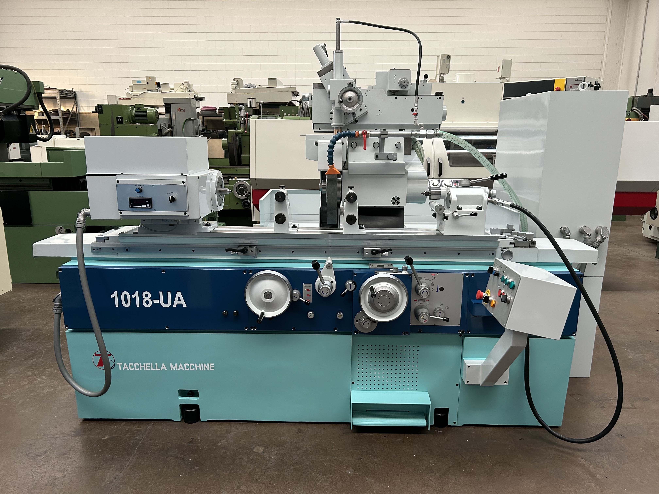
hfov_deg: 67.3
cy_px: 247
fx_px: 495
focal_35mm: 26
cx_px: 330
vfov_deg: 53.1
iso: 160
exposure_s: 1/60
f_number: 1.5
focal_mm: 5.7
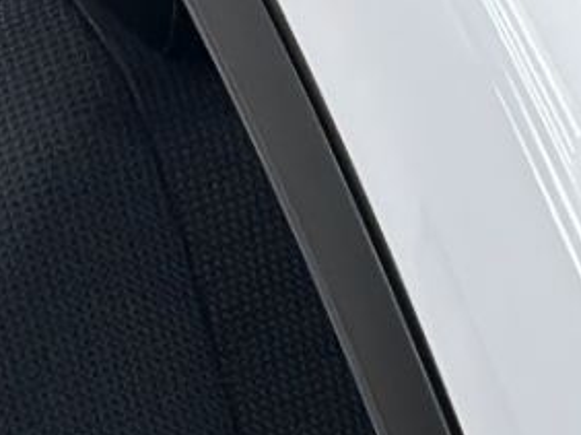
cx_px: 1244
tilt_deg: -20.7
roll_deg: -1.3
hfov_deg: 5.9
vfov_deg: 4.4
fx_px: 5484
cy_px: -926
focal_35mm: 327
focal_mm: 6.86
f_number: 1.78
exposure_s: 1/120
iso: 125
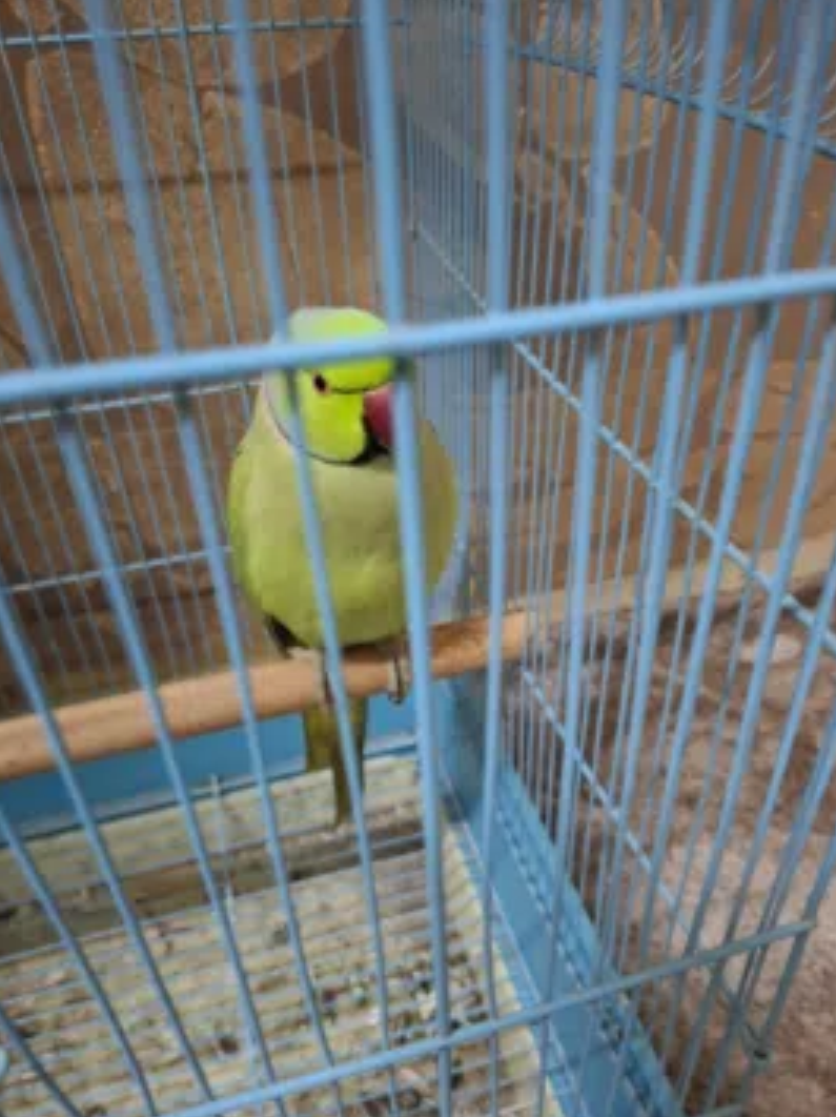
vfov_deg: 67.3
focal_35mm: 26
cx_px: 432
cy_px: 596
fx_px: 838
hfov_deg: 53.0
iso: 800
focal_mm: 5.54
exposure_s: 1/20
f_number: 1.8
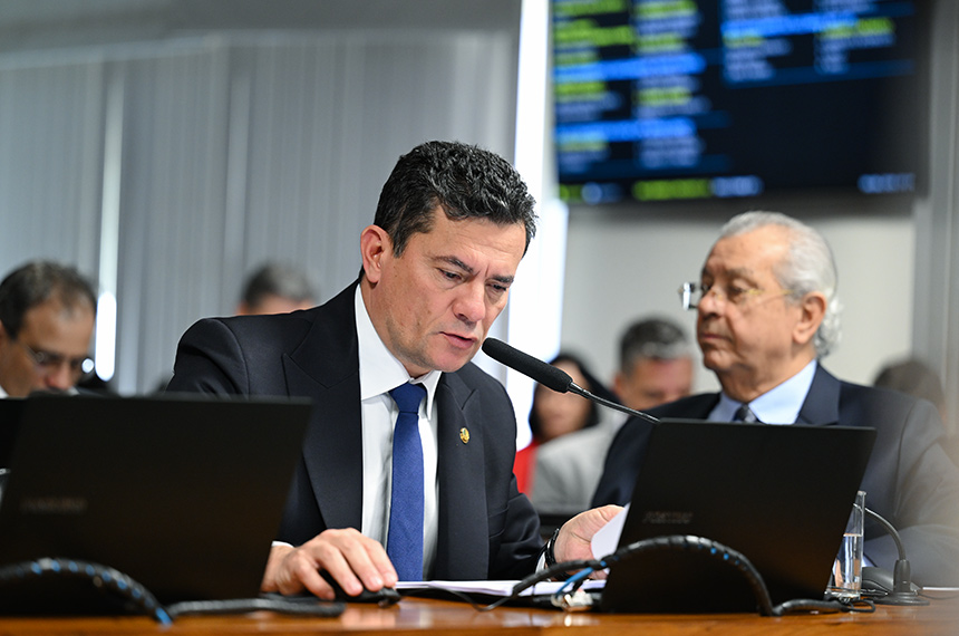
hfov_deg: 17.1
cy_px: 318
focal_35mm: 120
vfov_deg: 11.4
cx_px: 480
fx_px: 3191
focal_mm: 120
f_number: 2.8
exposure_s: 1/100
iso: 1600
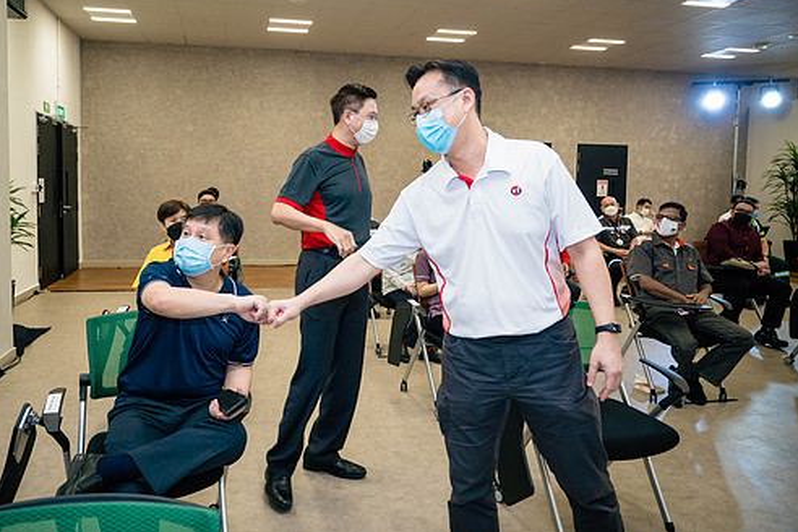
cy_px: 220
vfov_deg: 47.7
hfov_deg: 67.0
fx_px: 598
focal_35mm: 27
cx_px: 339
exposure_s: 1/160
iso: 500
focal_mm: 11
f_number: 2.2
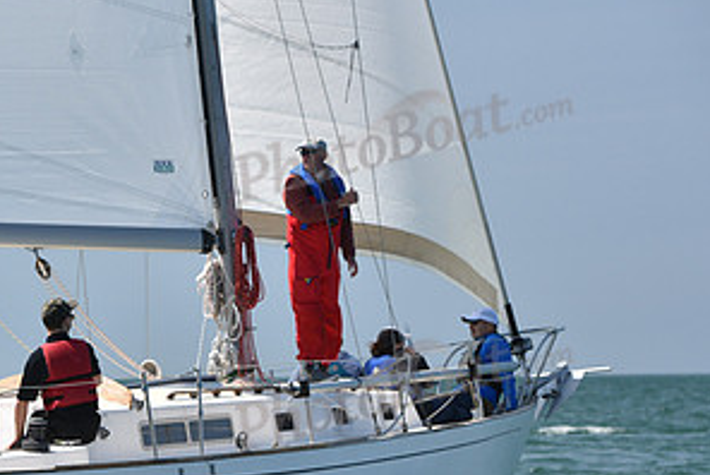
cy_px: 299
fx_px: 4718
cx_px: 113
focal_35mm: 239
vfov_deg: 5.8
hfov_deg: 8.6
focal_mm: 122
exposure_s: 1/800
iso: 320
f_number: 5
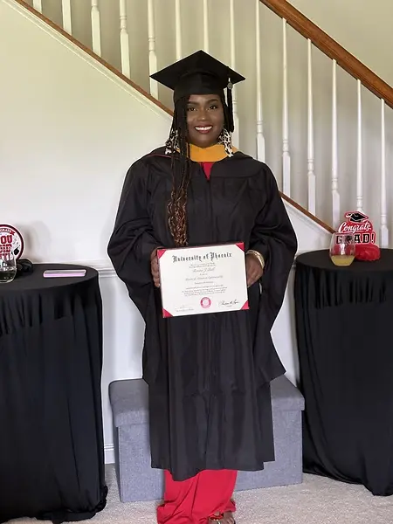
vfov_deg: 36.8
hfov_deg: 28.0
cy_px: 262
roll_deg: +1.7
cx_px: 196
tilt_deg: -9.2
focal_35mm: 52
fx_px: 787
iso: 200
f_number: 1.6
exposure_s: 1/40
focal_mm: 5.96
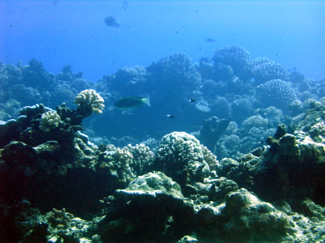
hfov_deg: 19.6
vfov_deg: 14.8
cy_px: 122
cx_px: 162
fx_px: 939
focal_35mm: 100
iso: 100
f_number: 4.5
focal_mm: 15.2
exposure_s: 1/52.9
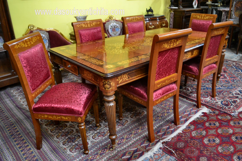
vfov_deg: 47.9
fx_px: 181
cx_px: 121
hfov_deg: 67.4
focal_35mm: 27
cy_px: 80
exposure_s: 1/60
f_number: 3.5
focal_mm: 18
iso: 1800
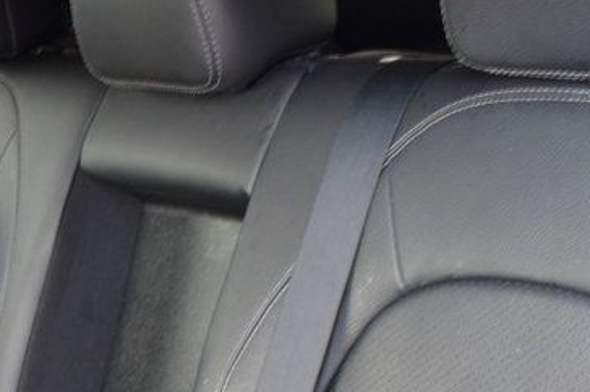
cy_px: 379
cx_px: 58
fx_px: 1244
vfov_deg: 17.5
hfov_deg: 25.8
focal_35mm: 76
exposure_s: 1/25
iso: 400
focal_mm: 18
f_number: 7.1
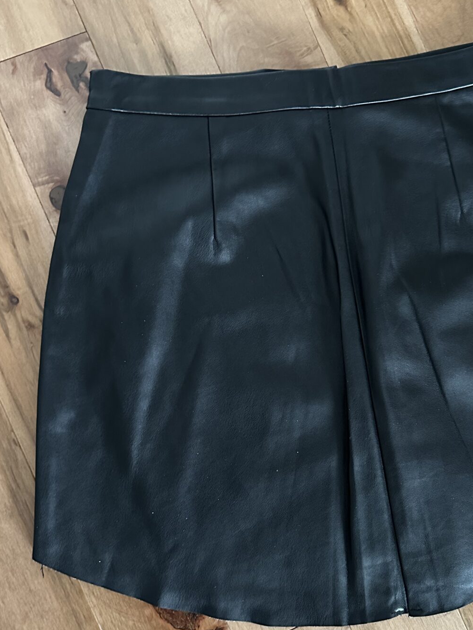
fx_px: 674
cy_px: 306
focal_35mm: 37
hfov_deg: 38.0
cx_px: 333
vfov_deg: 50.1
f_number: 1.78
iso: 1000
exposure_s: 1/30
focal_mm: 6.86
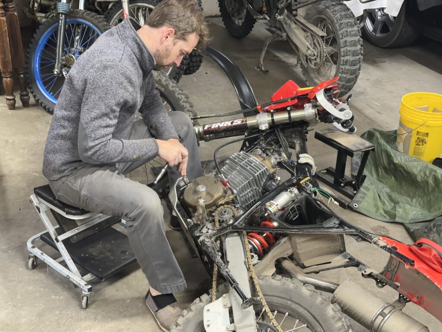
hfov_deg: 39.7
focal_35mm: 48
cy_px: 166
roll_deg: -2.4
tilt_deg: -28.8
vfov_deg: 30.3
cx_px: 221
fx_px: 613
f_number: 1.78
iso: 200
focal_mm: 6.86
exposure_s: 1/60
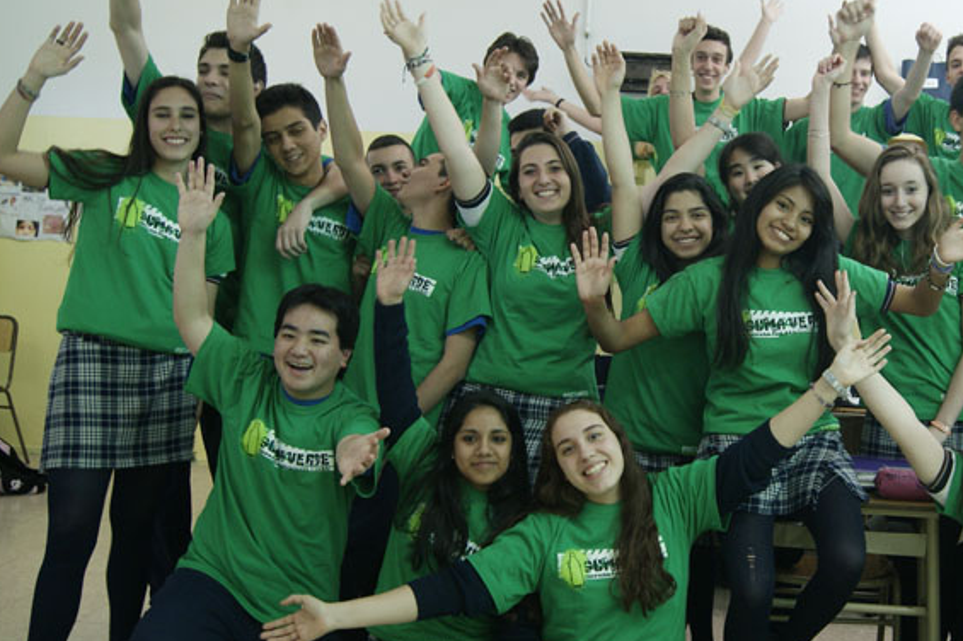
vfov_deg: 26.4
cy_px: 349
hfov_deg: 38.0
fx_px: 1363
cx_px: 711
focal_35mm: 51
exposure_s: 1/20
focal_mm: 20
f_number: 4
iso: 200
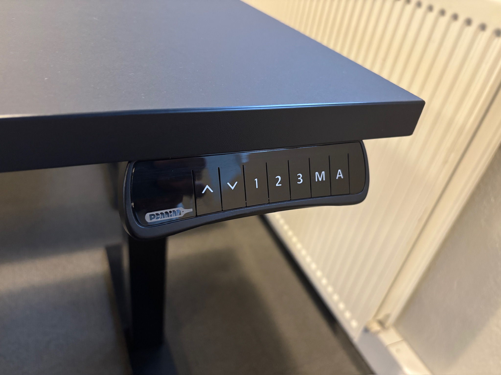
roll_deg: -11.2
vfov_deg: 53.1
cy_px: 188
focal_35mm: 26
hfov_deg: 67.3
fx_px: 376
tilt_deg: -33.4
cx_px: 250
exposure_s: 1/33
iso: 500
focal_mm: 5.96
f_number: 1.6
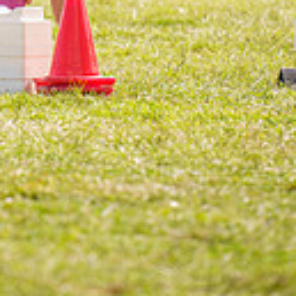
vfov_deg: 3.0
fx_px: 5727
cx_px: -11
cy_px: -122
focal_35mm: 592
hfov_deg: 3.0
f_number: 5.6
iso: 800
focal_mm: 200
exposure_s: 1/1600
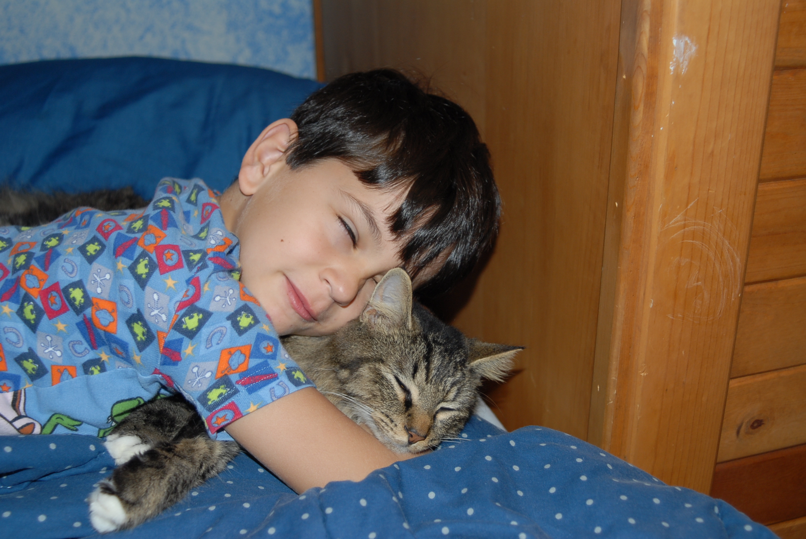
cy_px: 270
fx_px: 941
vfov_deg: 32.0
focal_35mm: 42
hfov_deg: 46.3
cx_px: 403
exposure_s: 1/60
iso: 200
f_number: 3.5
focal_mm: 28
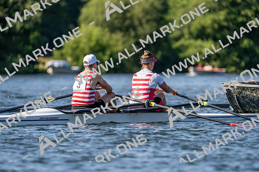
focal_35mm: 456
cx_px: 130
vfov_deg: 3.0
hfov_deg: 4.5
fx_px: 3281
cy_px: 86
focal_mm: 456
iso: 320
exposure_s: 1/1600
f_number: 6.3
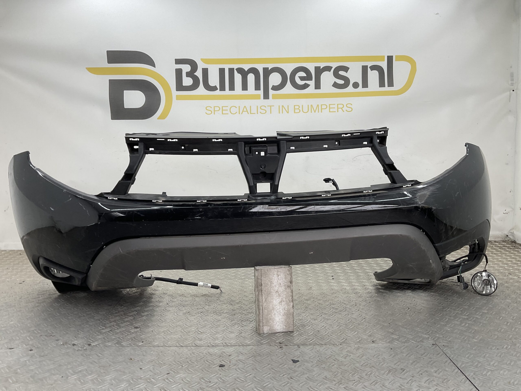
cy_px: 196
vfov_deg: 48.2
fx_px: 436
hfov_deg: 61.7
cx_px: 260
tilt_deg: -7.7
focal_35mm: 29
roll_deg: +0.2
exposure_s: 1/120
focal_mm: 3
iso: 25
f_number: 1.8
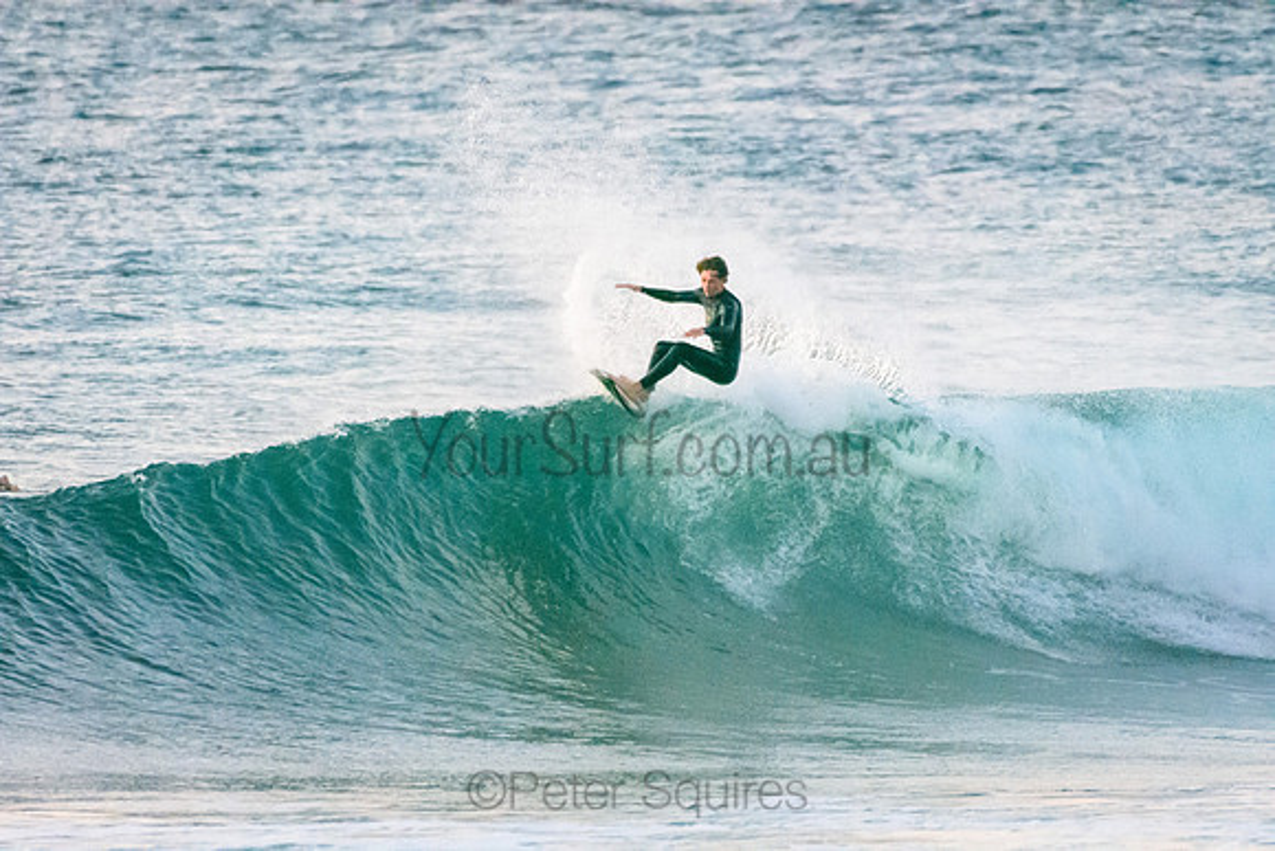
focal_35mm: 750
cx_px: 638
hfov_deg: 2.7
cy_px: 426
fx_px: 26567
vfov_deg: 1.8
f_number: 5.6
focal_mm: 500
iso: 10000
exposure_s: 1/1000
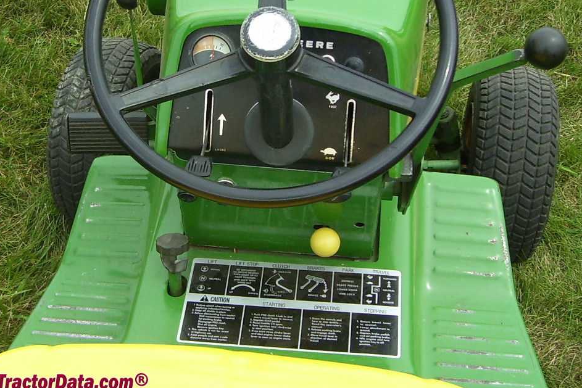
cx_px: 288
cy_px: 172
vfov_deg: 36.8
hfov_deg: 53.1
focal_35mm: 36
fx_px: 582
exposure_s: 1/750
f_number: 2.7
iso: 80
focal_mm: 5.6
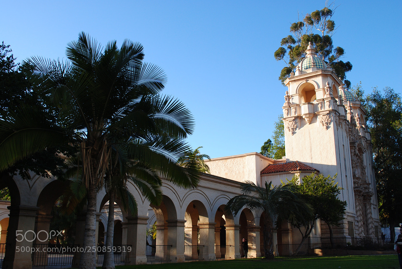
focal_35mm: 36
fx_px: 402
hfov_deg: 53.1
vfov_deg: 37.0
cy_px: 134
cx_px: 201
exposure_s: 1/160
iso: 200
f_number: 9
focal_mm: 24
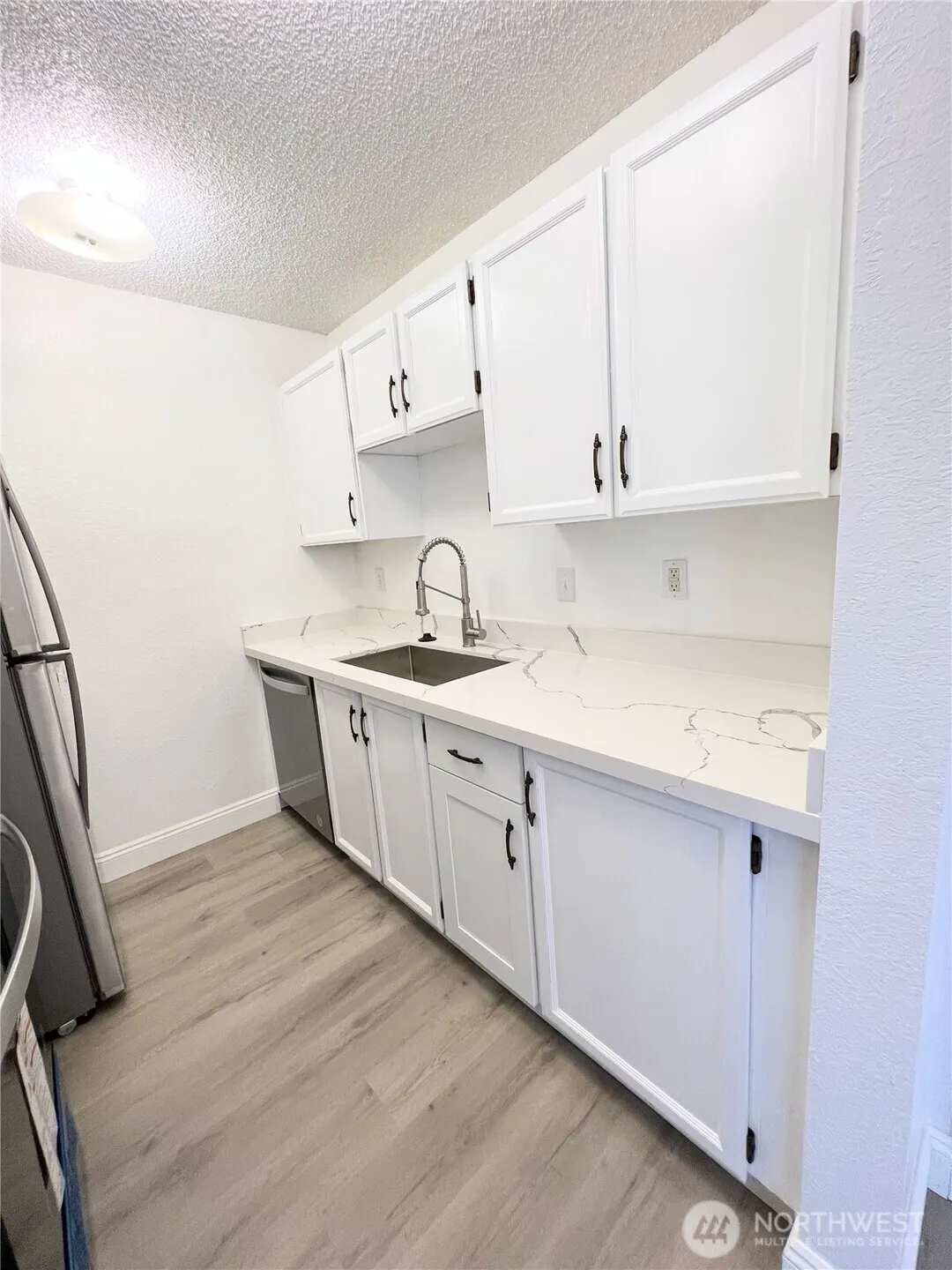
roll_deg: +3.8
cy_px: 635
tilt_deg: -9.8
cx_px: 476
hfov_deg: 89.9
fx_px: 477
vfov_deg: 106.2
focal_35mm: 13
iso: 125
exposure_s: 1/120
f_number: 1.8
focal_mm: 1.57
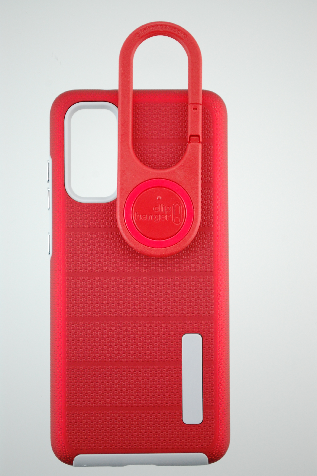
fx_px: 992
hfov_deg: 18.1
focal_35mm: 75
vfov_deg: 27.0
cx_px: 158
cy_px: 238
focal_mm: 50
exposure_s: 1/30
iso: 800
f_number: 5.6
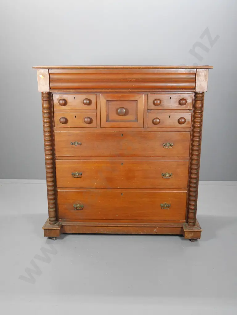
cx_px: 118
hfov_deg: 41.8
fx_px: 310
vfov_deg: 53.9
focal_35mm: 34
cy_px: 158
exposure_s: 1/125
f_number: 4.5
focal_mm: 17
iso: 3200
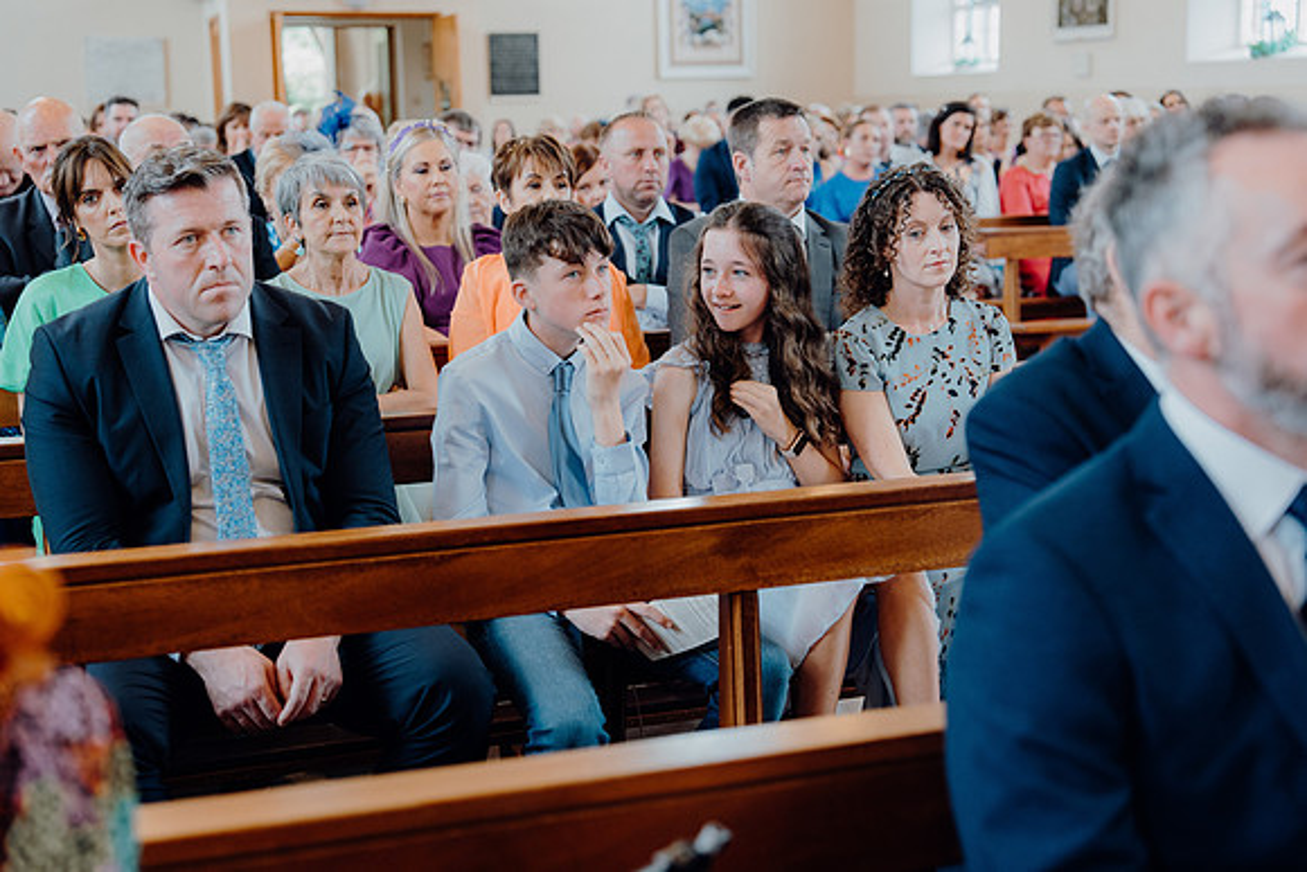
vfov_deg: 27.0
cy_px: 436
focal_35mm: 50
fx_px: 1816
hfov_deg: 39.6
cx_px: 654
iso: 1000
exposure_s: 1/200
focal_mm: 50
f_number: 2.8
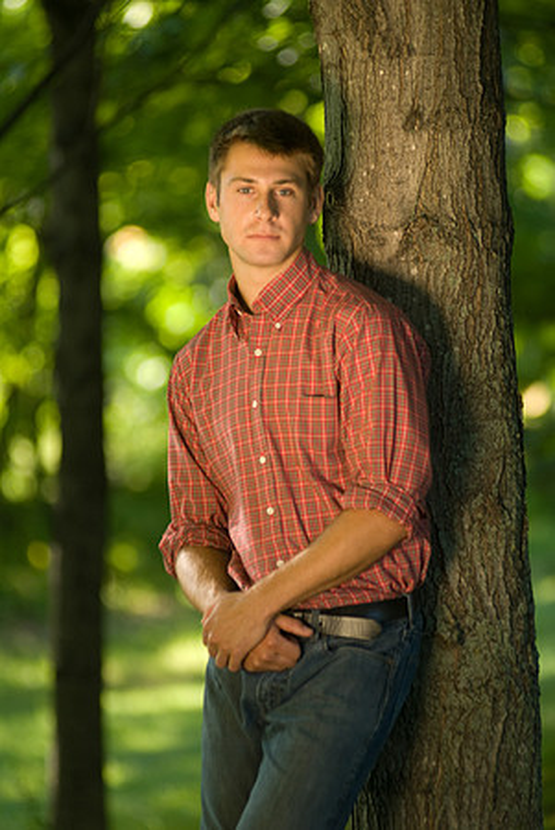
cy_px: 415
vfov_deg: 7.4
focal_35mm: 278
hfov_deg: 5.0
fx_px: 6402
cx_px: 278
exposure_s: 1/160
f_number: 2.8
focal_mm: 185
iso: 200
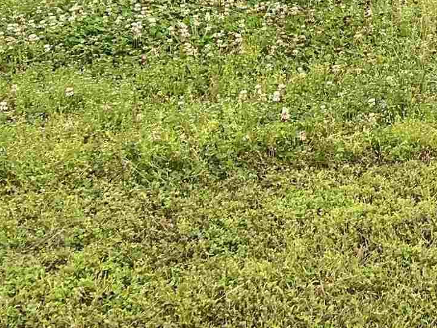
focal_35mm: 110
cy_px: -263
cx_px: 652
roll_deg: -0.2
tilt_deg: -7.7
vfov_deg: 12.3
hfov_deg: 16.3
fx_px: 1389
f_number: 1.5
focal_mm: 5.7
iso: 50
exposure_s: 1/902
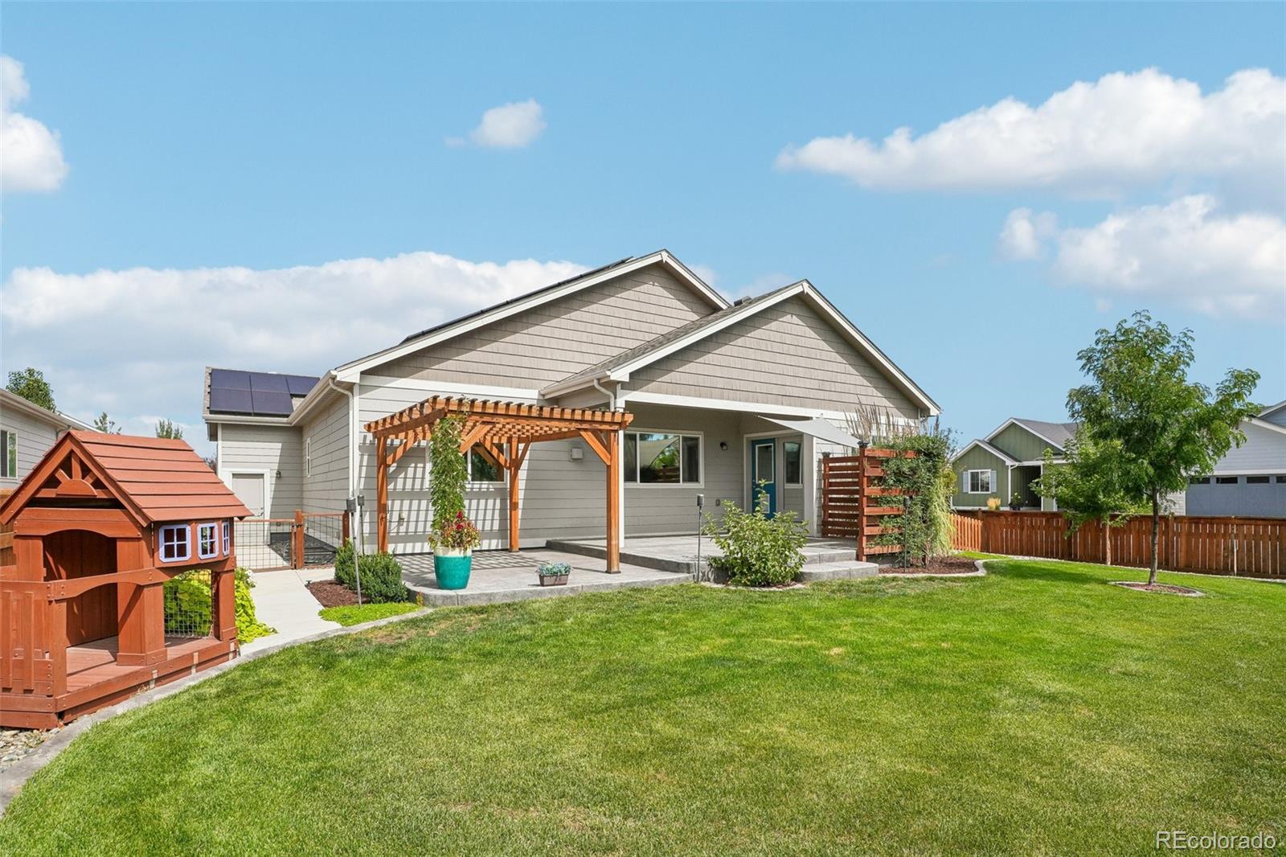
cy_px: 428
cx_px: 643
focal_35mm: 16
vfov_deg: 72.0
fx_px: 589
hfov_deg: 95.0
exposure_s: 1/500
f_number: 8
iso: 100
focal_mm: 11
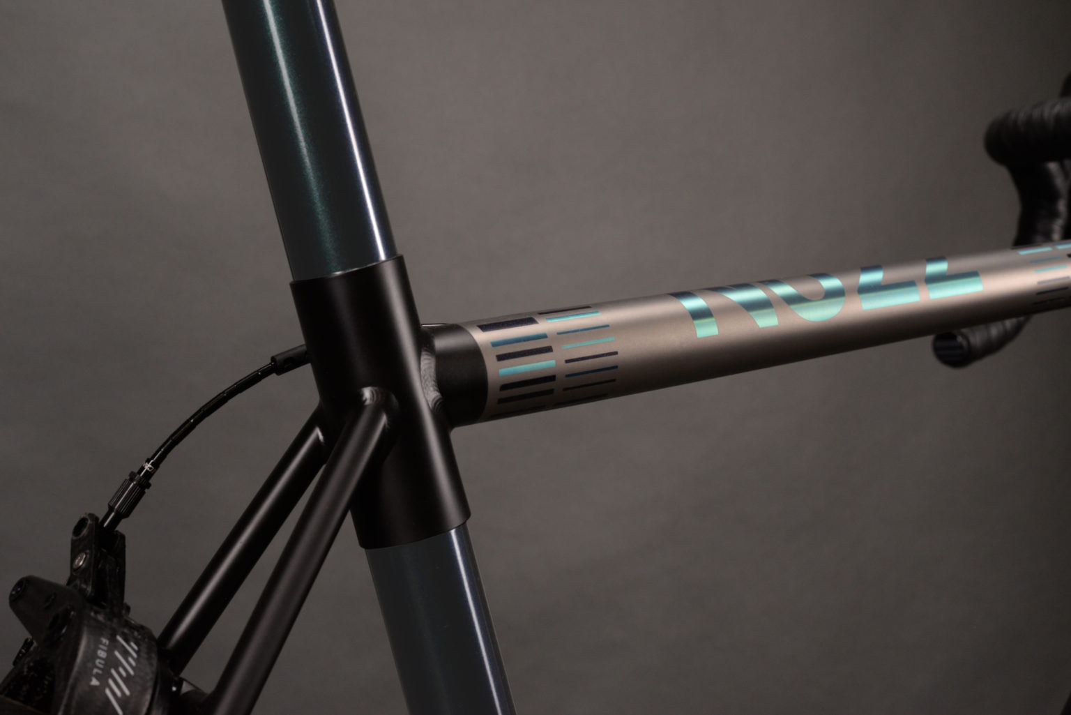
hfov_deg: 39.6
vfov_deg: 27.0
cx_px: 536
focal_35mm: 50
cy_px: 358
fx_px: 1488
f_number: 10
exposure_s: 1/80
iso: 1000
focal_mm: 50
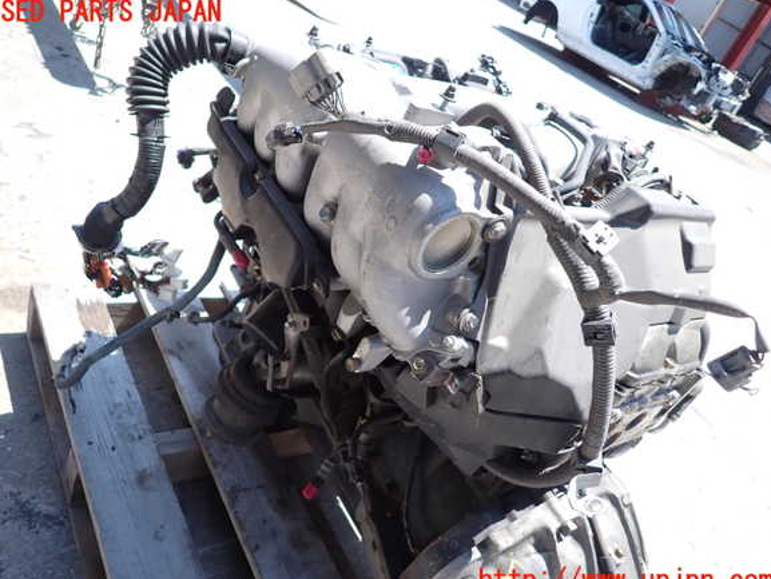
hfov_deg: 67.3
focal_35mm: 26
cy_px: 297
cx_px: 379
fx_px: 579
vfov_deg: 53.1
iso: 100
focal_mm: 4.5
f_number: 2
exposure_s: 1/640
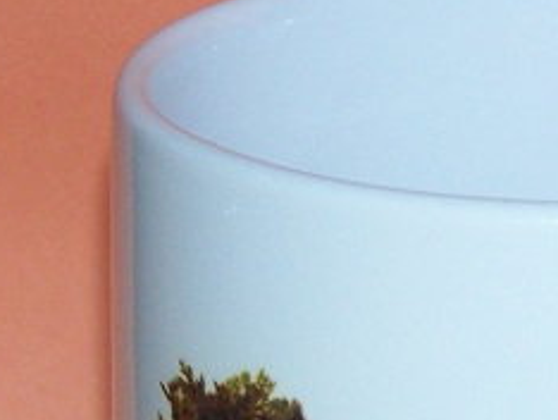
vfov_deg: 4.2
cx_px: 724
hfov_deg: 5.5
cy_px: 616
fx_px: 5745
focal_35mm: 356
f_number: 3.2
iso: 160
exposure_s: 1/100
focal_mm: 17.5
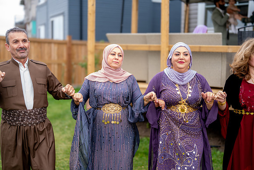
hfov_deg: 39.6
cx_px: 127
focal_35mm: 50
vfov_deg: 27.0
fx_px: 353
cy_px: 85
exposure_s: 1/500
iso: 80
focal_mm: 50
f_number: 1.4
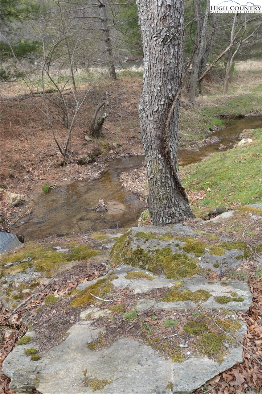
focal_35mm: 30
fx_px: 328
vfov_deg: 62.0
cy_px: 197
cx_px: 131
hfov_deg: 43.5
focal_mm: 20
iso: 100
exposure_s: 1/125
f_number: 5.6
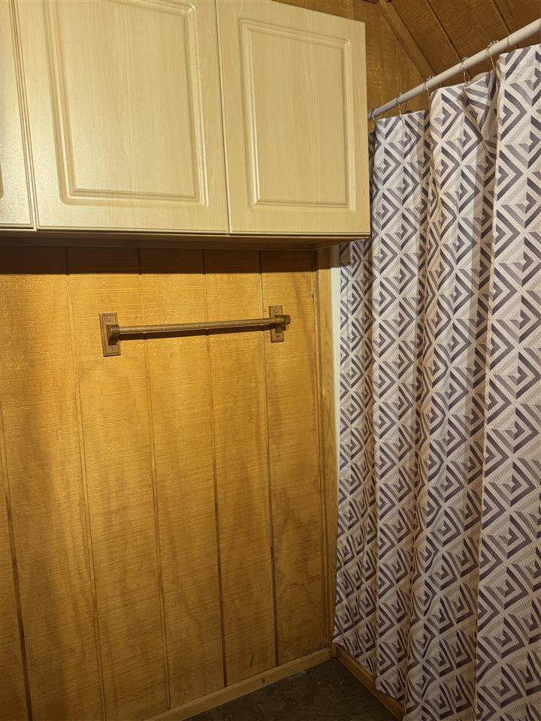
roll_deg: +3.9
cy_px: 360
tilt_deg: -5.7
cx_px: 270
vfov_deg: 71.6
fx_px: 500
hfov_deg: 56.8
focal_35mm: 24
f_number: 1.78
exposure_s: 1/60
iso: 125
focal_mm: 6.76
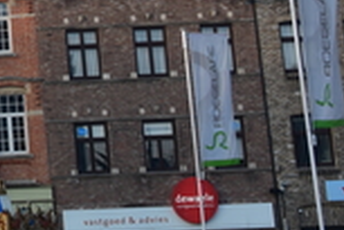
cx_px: -250
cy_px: -45
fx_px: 1347
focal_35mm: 141
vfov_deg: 9.6
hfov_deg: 13.3
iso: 200
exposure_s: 1/80
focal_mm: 24
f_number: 10
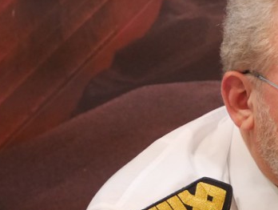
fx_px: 3547
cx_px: 282
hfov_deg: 4.5
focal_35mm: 441
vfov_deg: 3.4
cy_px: 81
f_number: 4.8
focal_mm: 75
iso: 1600
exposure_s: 1/160
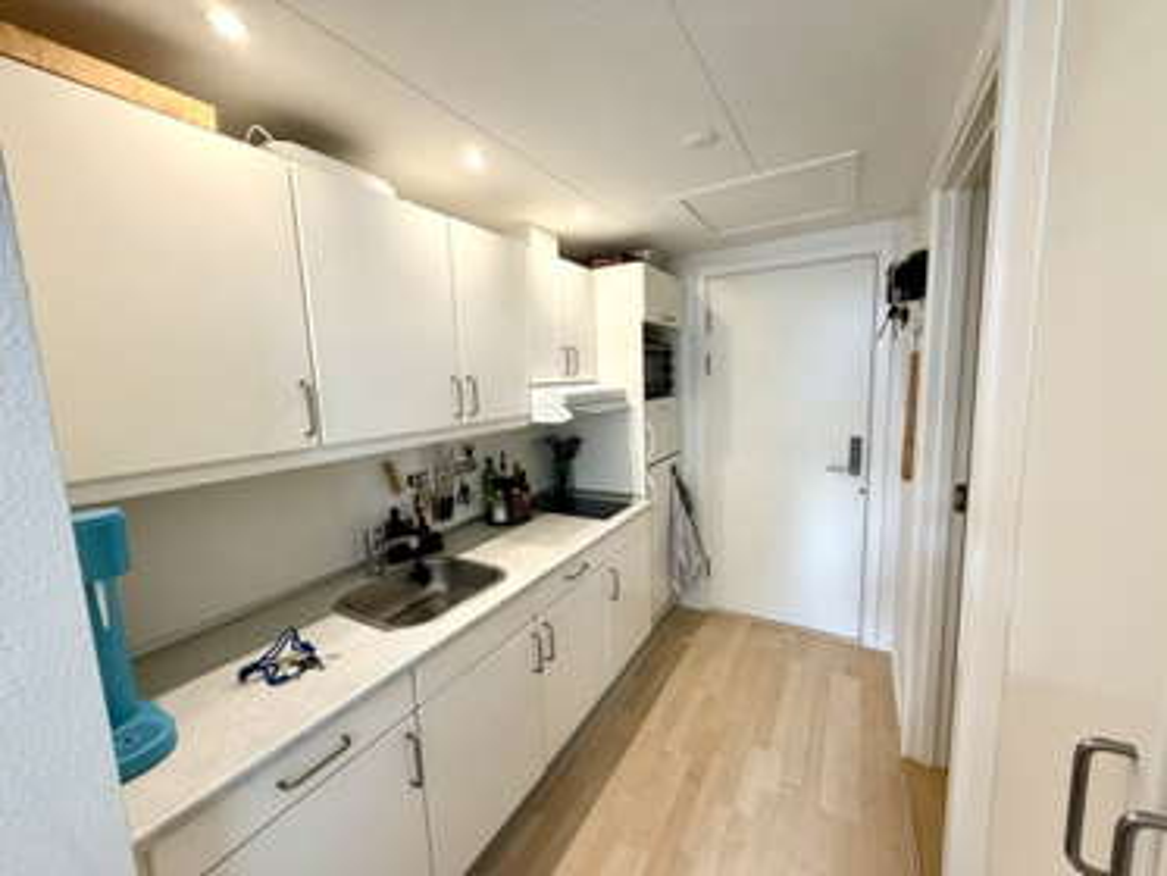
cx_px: 584
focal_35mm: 14
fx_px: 472
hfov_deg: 102.0
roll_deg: +2.3
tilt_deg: -6.7
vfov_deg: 85.7
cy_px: 438
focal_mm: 2.22
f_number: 2.2
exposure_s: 1/50
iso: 160
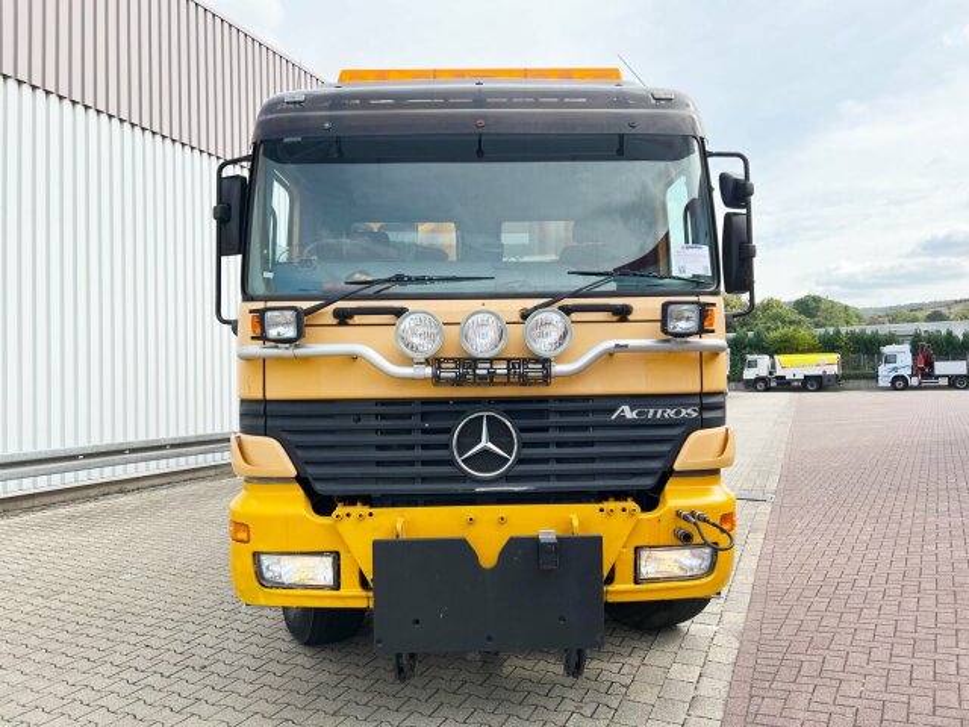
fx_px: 728
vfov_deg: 53.1
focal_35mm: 26
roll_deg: +1.7
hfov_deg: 67.3
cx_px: 484
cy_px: 364
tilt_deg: +2.2
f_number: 1.5
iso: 50
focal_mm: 5.7
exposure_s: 1/2252
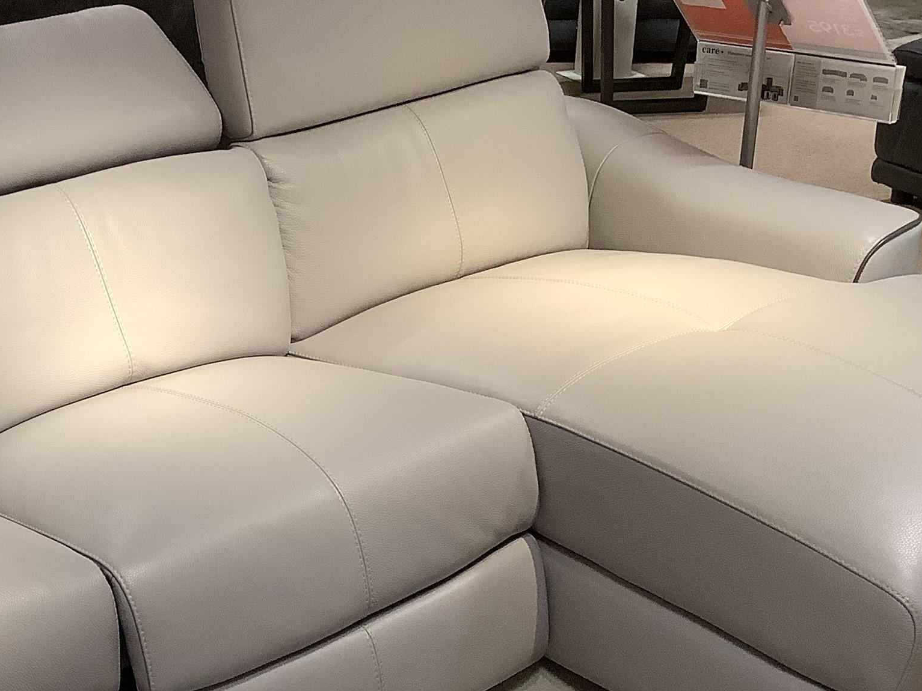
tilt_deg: -27.7
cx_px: 113
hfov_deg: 28.4
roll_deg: +2.4
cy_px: 505
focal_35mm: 66
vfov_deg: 22.1
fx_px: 1758
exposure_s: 1/50
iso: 80
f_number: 2.4
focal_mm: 3.3
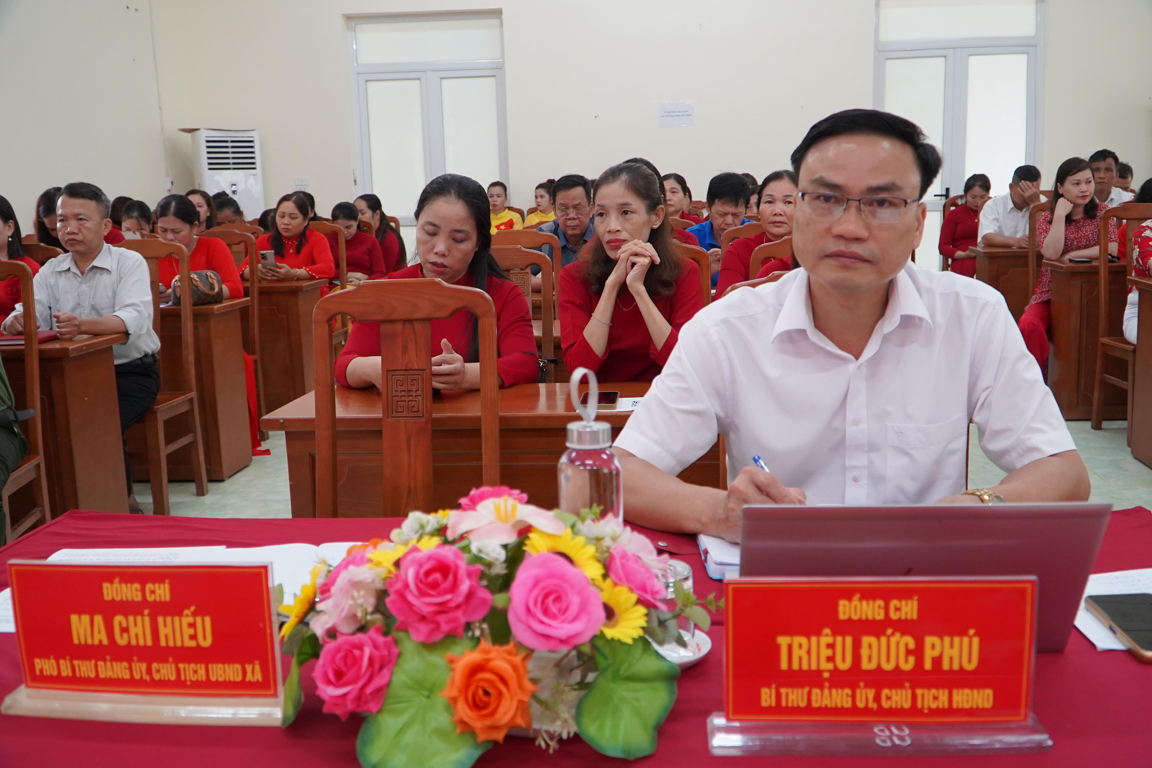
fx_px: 1056
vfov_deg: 40.0
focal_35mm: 33
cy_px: 384
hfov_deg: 57.2
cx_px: 576
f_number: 4
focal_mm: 22
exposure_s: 1/160
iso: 1600
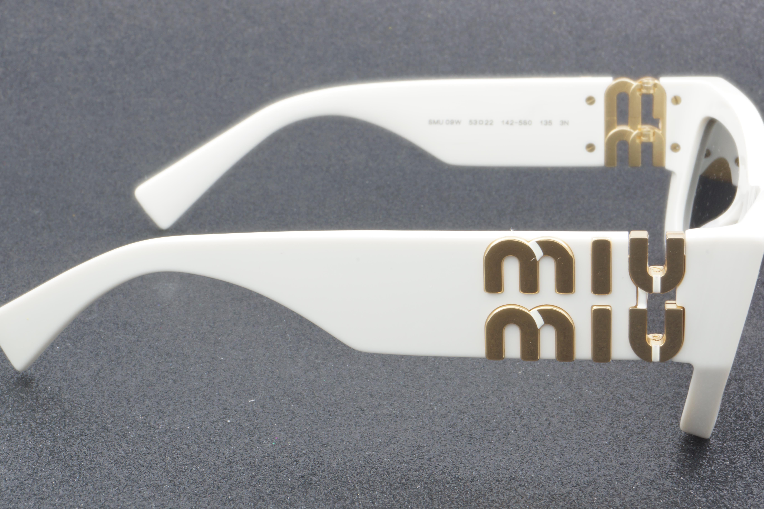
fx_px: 1740
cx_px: 385
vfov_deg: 16.7
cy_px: 238
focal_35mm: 82
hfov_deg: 24.8
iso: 100
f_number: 32
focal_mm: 50
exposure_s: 1.3
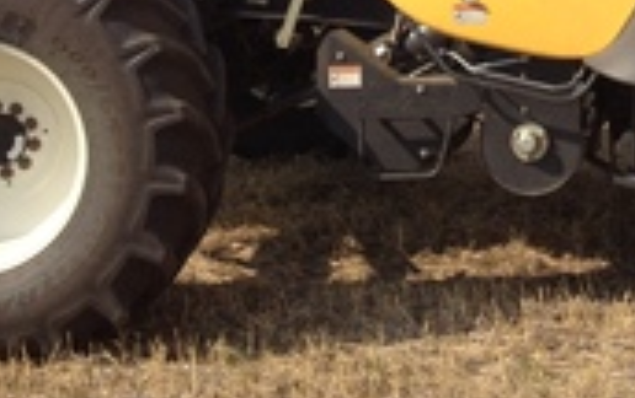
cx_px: 635
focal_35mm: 117
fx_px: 2027
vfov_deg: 10.6
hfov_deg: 17.4
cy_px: -306
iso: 64
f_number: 2.4
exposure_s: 1/1381
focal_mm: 4.28
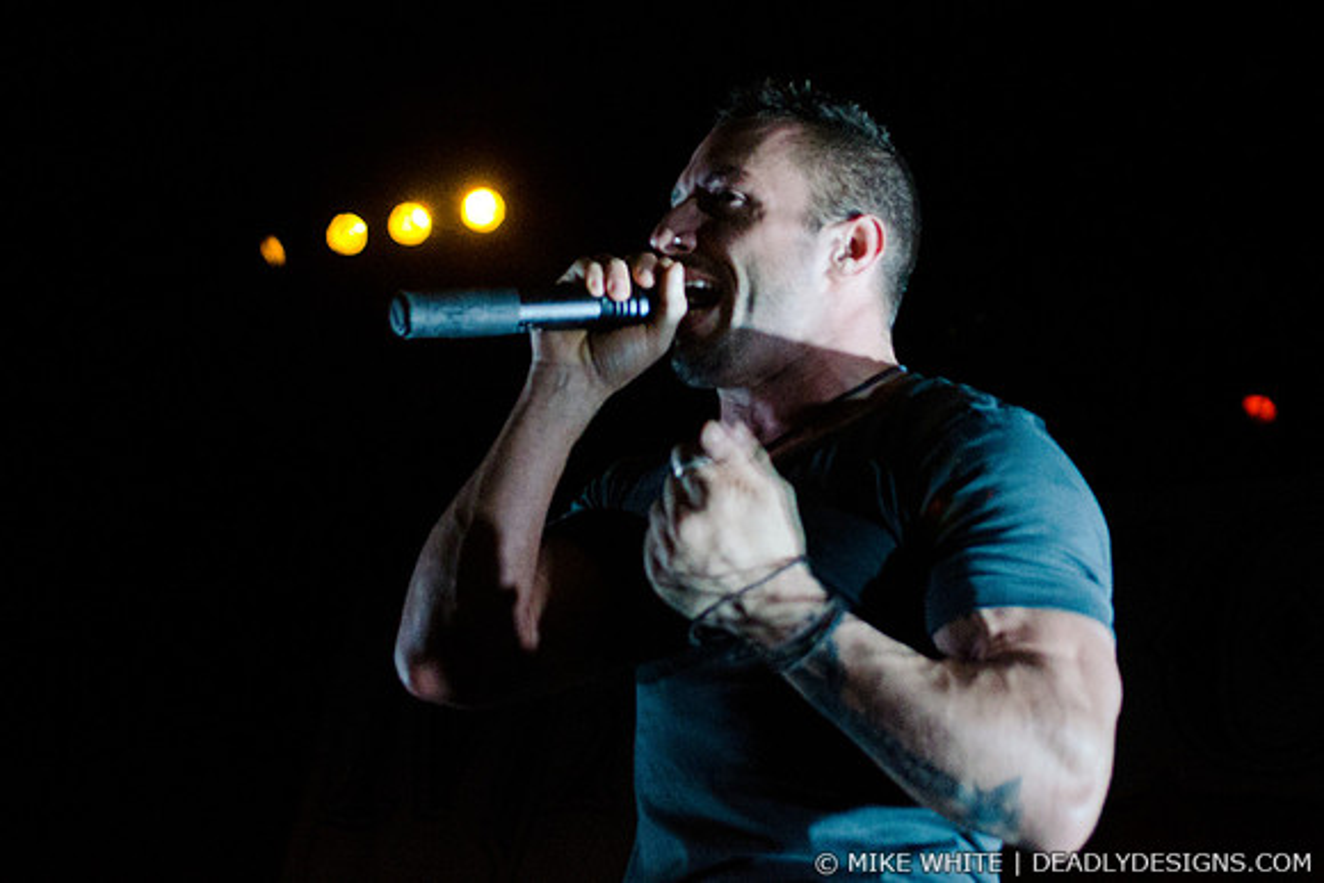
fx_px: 2207
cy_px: 442
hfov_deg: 33.4
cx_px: 662
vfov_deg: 22.6
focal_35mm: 60
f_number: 2.8
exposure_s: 1/80
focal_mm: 40
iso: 3200
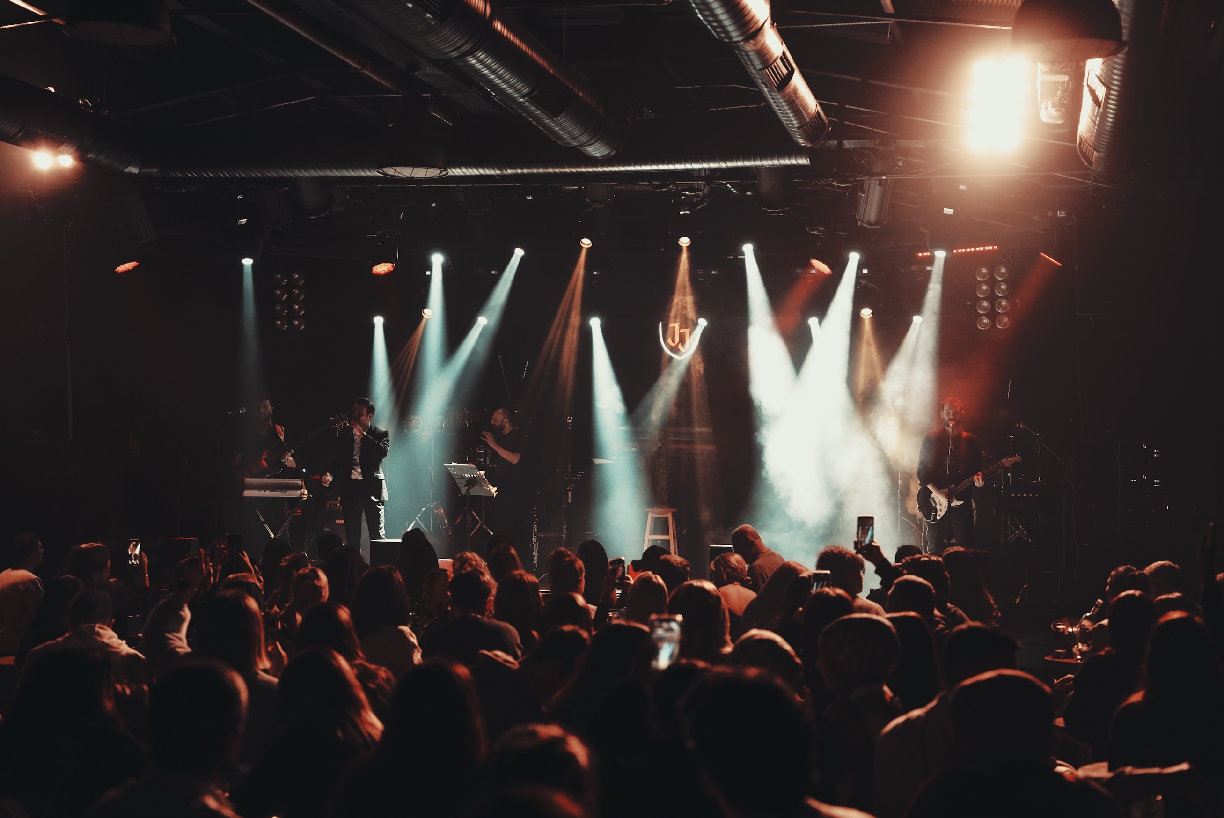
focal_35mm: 70
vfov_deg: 19.5
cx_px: 612
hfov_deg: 28.8
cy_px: 409
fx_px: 2381
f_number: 2.8
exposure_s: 1/250
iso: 32000
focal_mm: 70
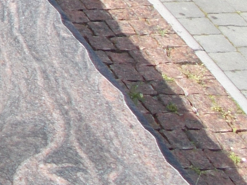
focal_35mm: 140
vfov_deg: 10.1
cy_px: -118
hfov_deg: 12.2
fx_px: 999
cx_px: -274
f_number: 3.2
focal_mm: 4.6
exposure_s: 1/500
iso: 80
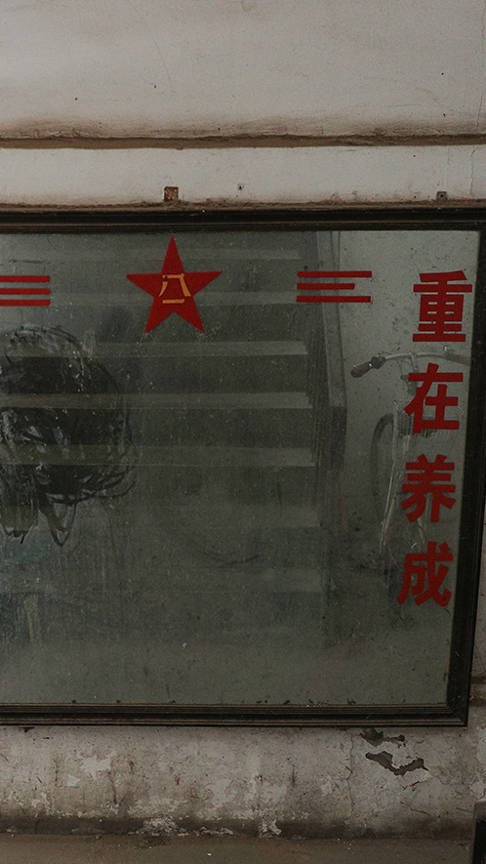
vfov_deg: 29.4
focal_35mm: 71
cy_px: 606
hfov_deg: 16.9
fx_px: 1626
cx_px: 148
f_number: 2.8
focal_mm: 26
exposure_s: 1/40
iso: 1000
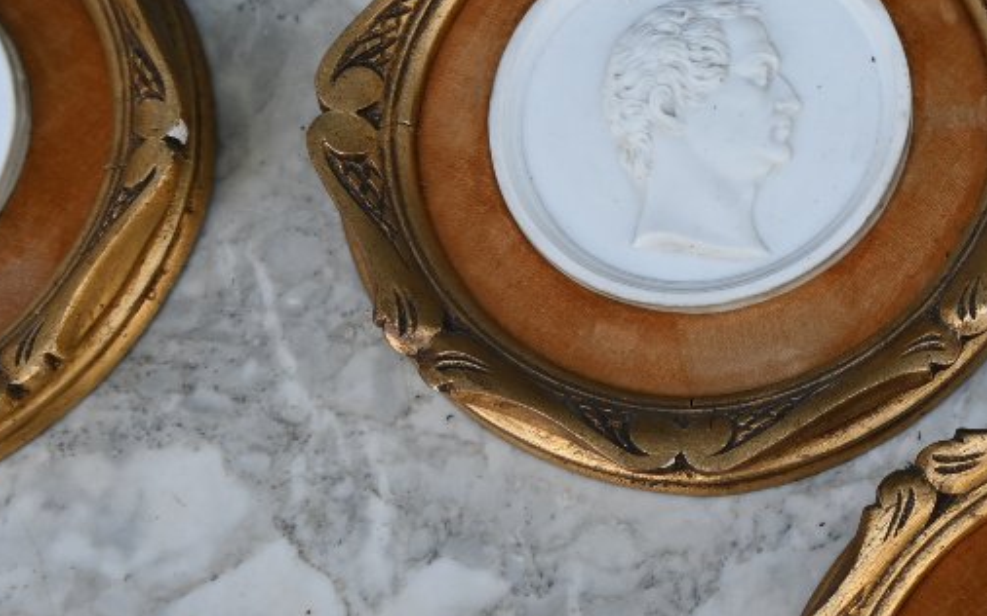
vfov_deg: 17.1
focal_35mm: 76
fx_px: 2050
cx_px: 1047
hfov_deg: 25.4
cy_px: 398
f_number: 5.6
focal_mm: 21
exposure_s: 1/250
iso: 200
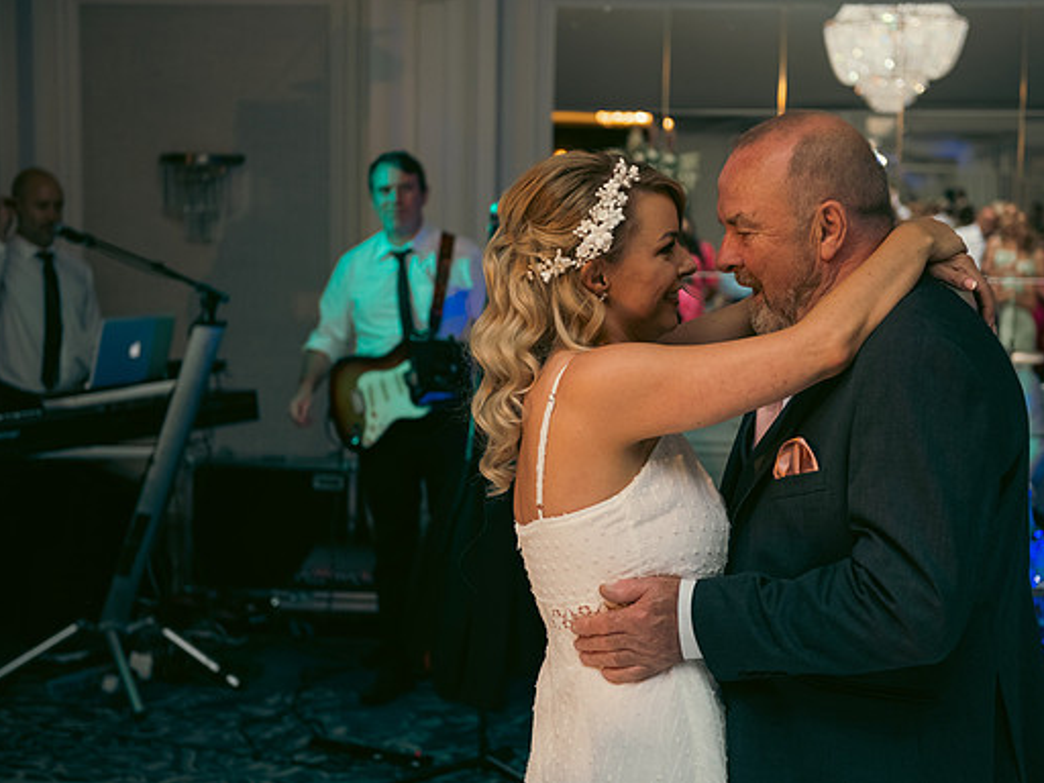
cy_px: 393
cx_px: 579
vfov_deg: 24.0
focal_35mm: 61
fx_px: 1840
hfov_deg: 31.7
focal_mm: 56
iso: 640
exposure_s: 1/160
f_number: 3.5
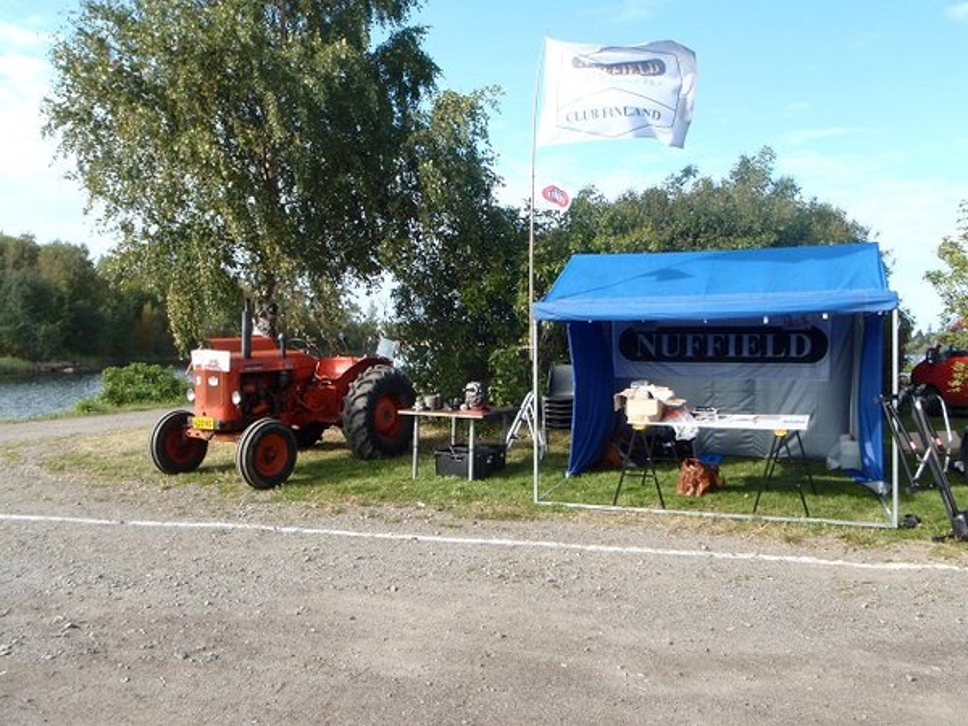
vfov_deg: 49.7
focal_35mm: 28
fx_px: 783
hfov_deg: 63.4
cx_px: 484
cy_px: 363
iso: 64
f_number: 4
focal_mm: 5
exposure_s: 1/160
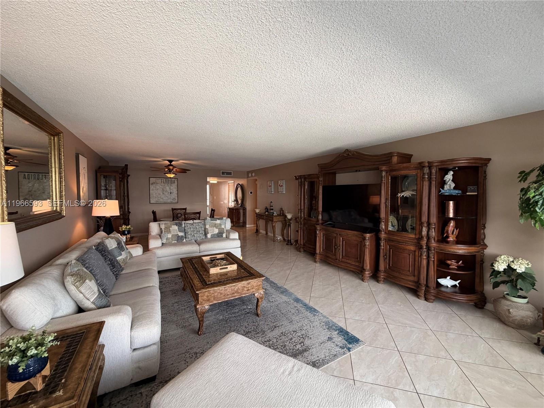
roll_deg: +0.1
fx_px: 220
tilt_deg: -2.5
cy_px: 204
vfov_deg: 85.7
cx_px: 272
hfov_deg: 102.1
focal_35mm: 14
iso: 200
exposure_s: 1/120
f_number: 2.2
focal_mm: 2.22
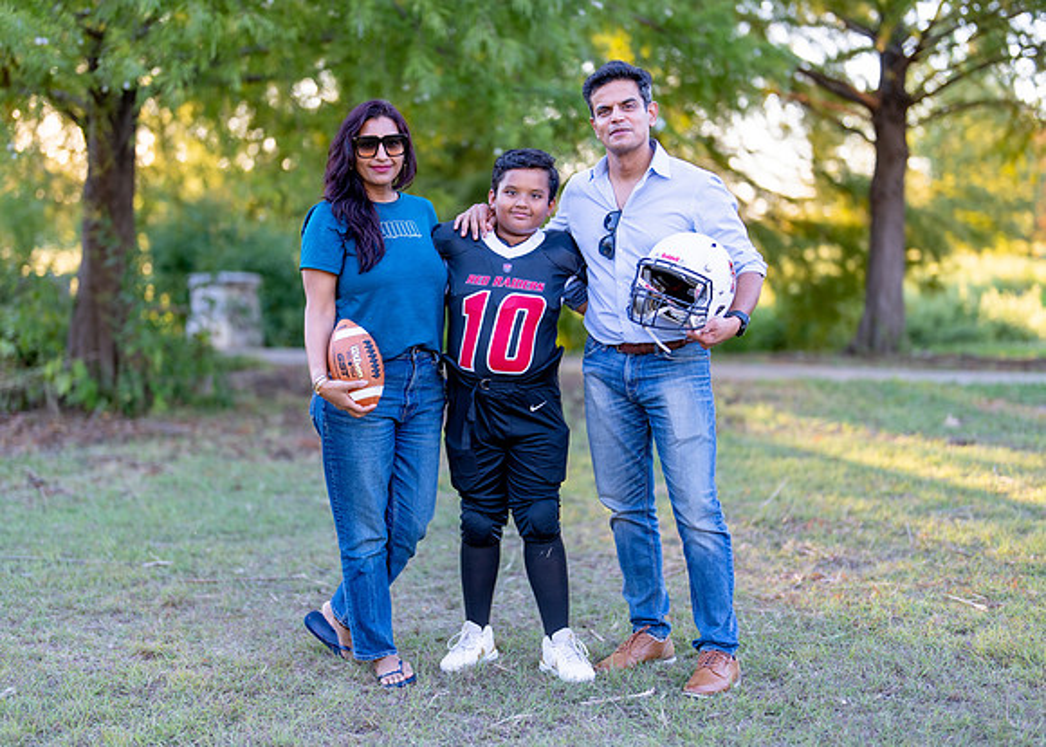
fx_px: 1759
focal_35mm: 59
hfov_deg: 33.1
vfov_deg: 24.0
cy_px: 364
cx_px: 490
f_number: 1.2
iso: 100
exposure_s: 1/400
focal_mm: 50
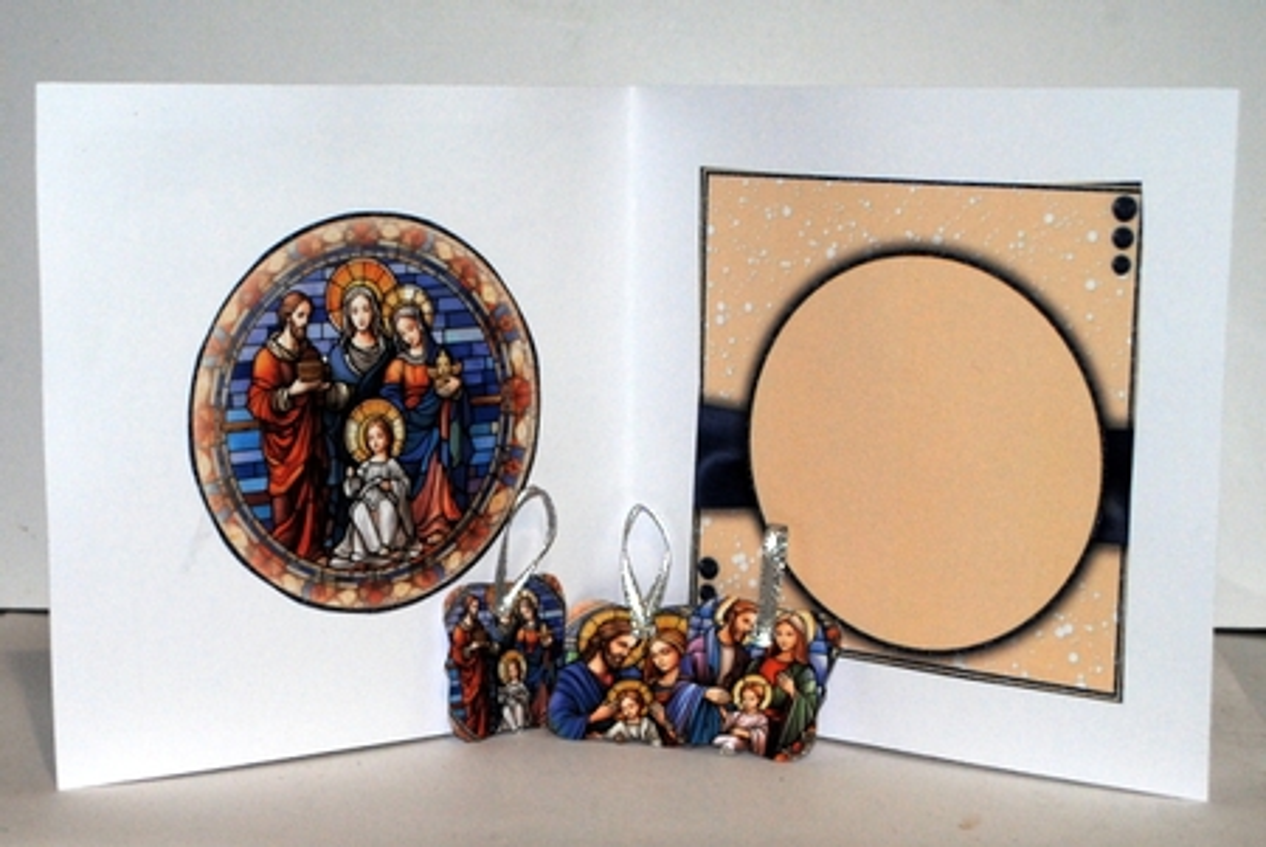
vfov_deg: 32.0
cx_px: 633
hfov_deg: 46.4
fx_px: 1478
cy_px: 424
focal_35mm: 42
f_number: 4.5
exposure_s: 1/60
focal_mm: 28
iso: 200
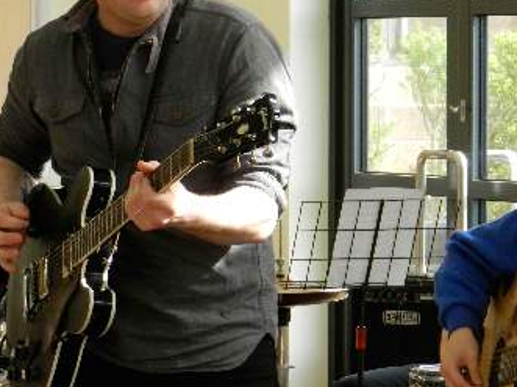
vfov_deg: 6.6
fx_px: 3344
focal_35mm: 224
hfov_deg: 8.8
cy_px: 202
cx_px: 390
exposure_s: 1/200
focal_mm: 23.1
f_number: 5
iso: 640
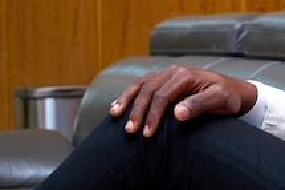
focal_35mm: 182
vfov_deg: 7.5
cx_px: 433
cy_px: 96
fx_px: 1440
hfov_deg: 10.9
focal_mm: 49
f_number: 5.6
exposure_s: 1/180
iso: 1100
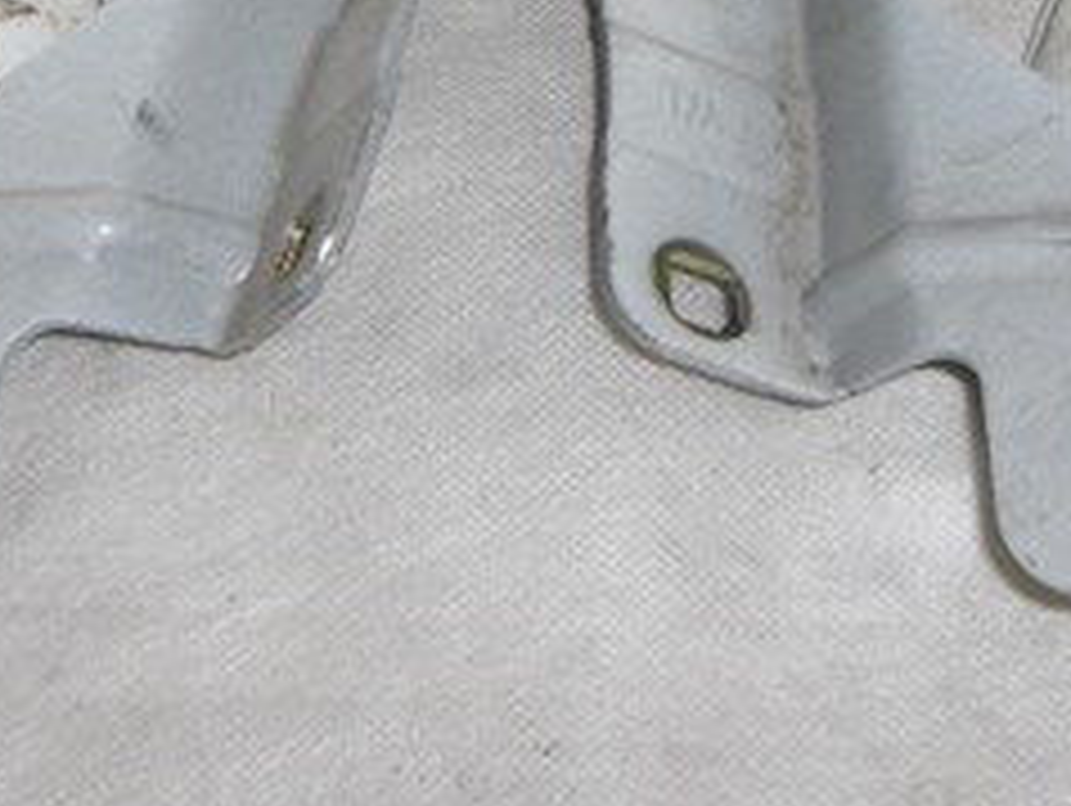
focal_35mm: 102
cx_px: 544
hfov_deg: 19.2
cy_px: -185
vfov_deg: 14.1
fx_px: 3159
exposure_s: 1/60
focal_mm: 7.9
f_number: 2.8
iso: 100
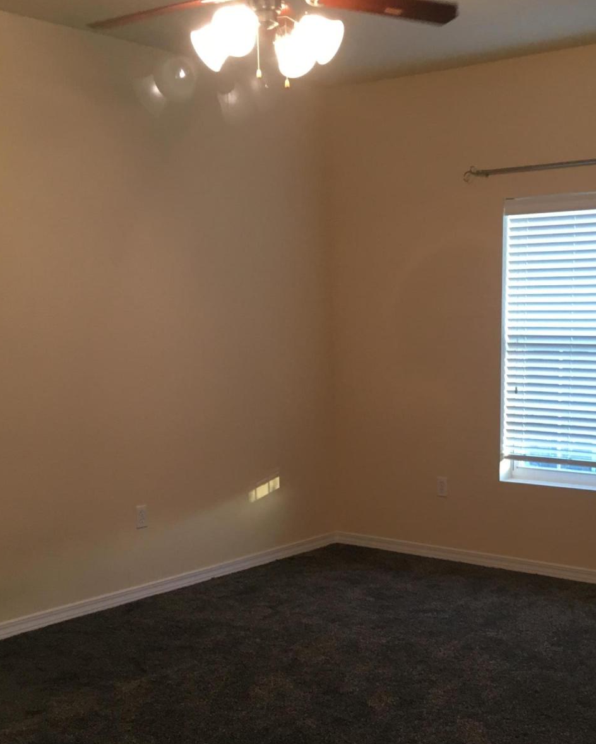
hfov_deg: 31.3
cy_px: 515
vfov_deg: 38.2
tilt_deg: -10.1
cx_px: 375
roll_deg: +0.5
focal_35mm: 48
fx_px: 1058
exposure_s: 1/30
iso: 80
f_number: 2.2
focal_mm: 4.15
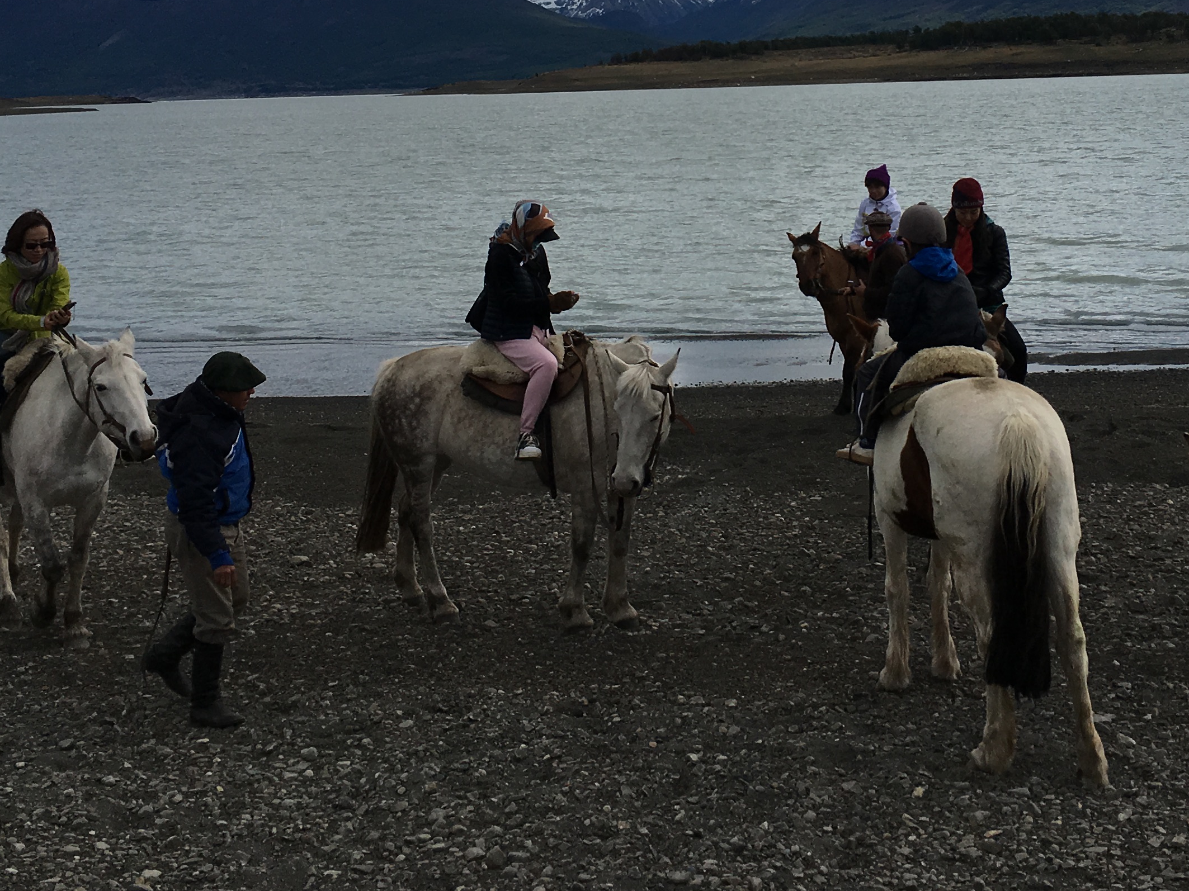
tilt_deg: +0.8
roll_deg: +2.6
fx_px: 1889
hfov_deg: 34.7
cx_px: 748
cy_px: 86
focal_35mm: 55
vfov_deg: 25.7
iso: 25
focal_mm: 4.15
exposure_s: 1/4049
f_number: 2.2
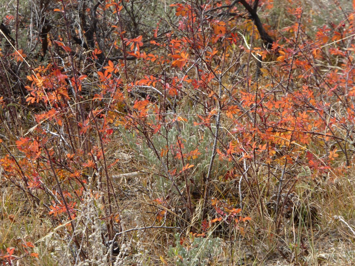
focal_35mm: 555
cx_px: 178
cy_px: 133
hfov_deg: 3.6
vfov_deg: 2.7
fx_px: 5692
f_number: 6
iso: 100
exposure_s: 1/100
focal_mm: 89.6
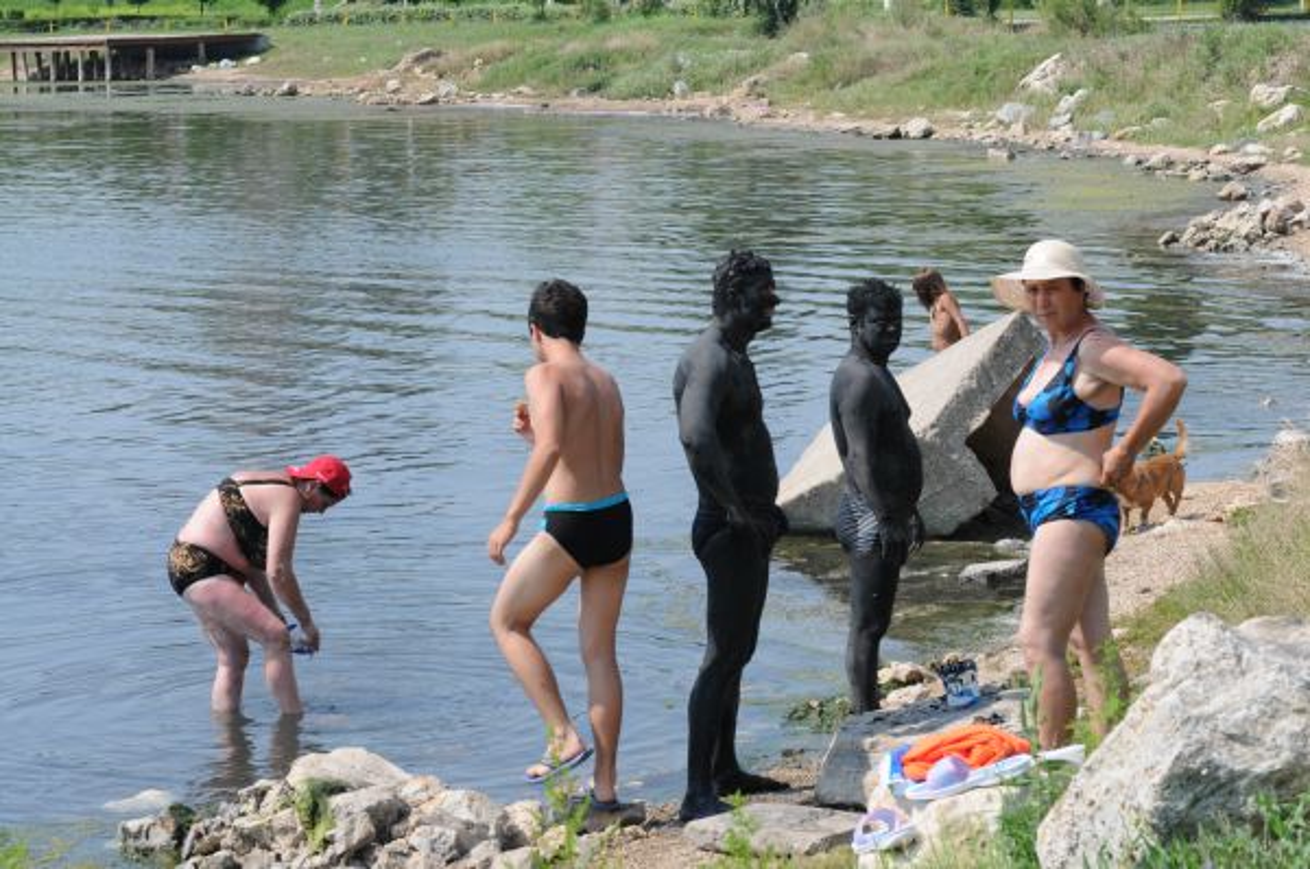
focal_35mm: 105
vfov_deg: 13.0
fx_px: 3815
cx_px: 655
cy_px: 434
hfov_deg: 19.5
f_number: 9
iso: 200
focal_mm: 70
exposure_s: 1/320
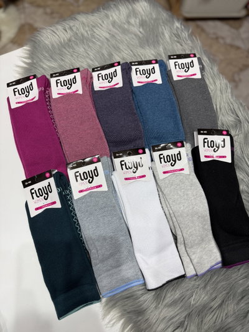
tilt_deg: -71.2
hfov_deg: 56.8
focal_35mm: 24
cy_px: 166
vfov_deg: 71.6
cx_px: 124
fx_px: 230
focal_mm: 6.76
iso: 160
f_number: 1.78
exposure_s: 1/100
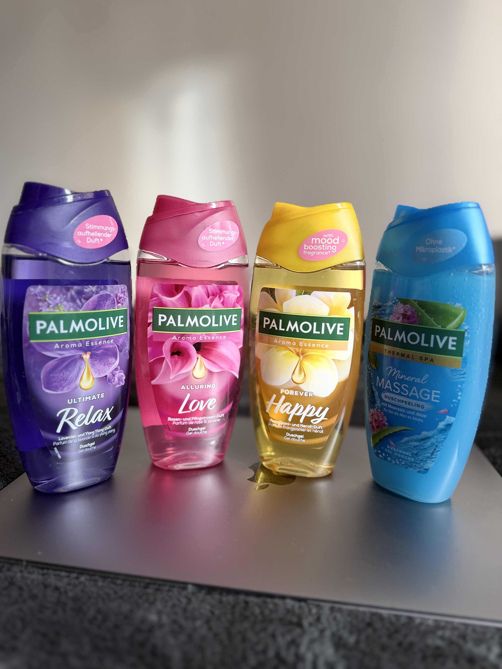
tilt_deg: -6.1
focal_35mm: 24
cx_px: 251
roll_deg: -2.5
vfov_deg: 71.6
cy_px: 334
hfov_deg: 56.8
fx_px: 464
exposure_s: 1/121
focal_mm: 6.76
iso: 200
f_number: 1.78
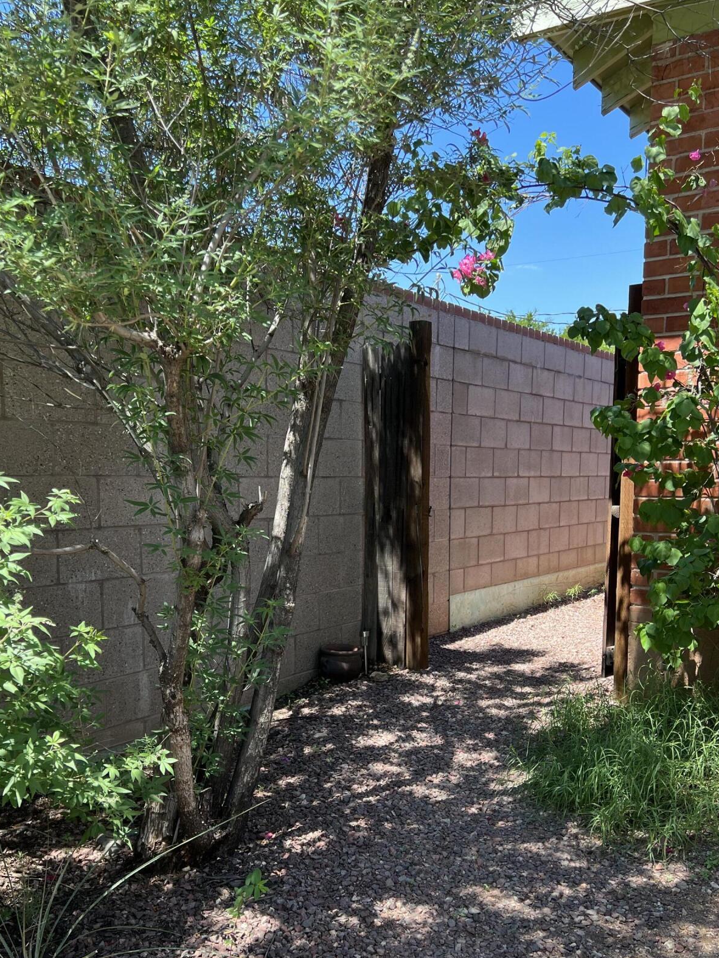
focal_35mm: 33
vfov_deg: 55.0
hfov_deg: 42.9
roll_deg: -0.1
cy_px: 568
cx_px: 356
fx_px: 914
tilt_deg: -6.5
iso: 50
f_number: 1.5
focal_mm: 5.7
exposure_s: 1/581
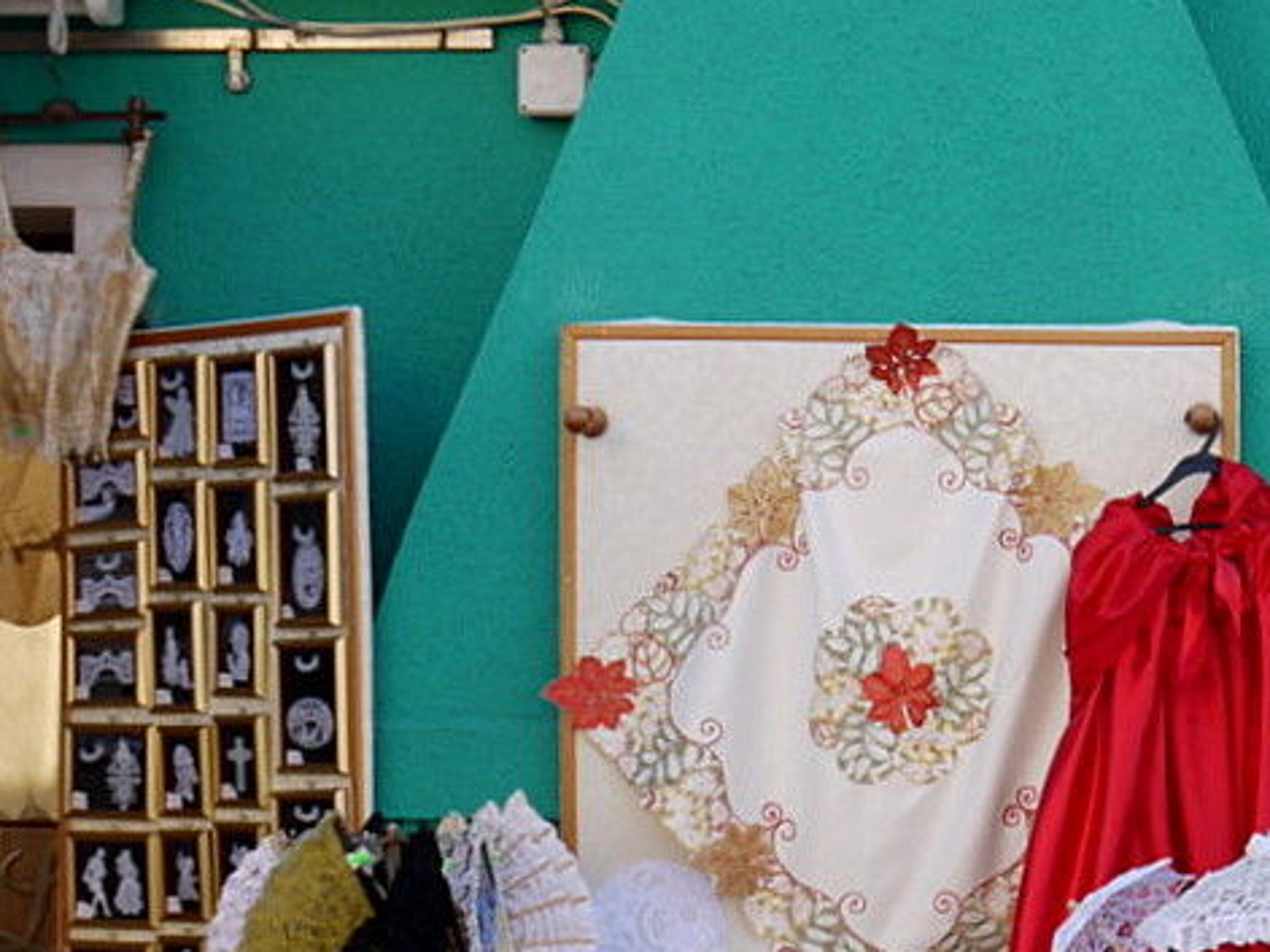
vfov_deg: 16.9
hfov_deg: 21.6
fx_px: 3191
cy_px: 680
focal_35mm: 87
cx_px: 1294
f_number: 9
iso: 100
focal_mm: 16
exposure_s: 1/40
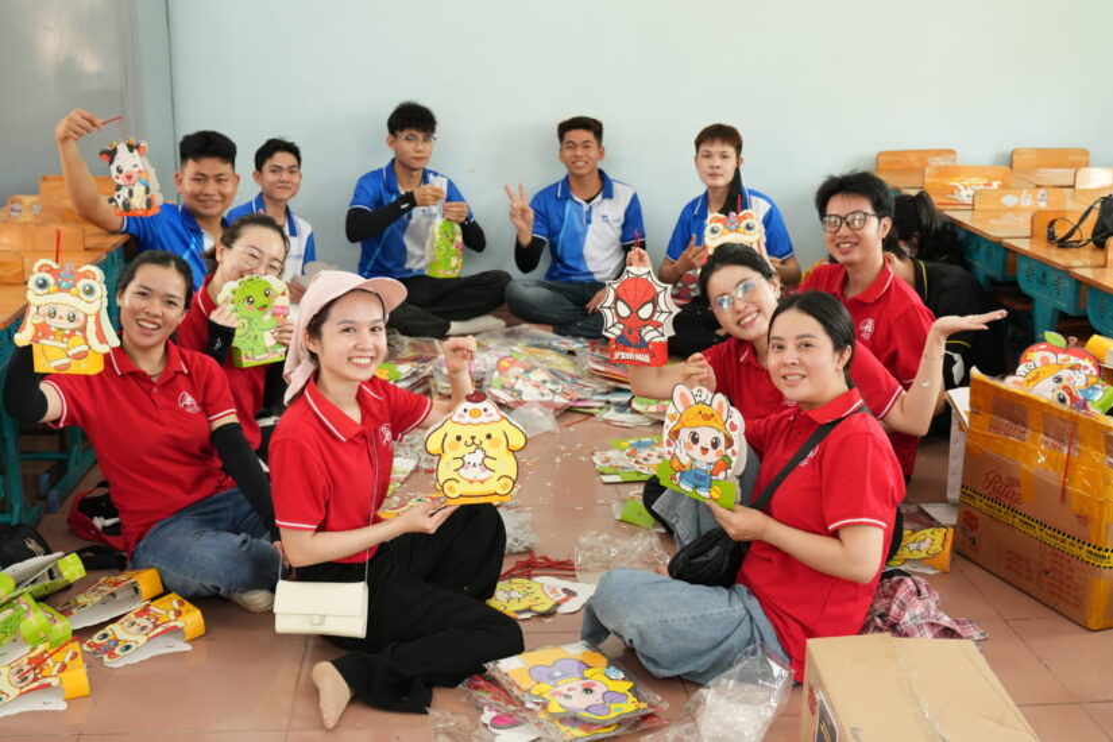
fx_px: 1298
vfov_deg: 31.9
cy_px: 371
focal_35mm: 42
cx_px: 556
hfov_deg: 46.4
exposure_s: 1/100
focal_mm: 28
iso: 1000
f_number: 4
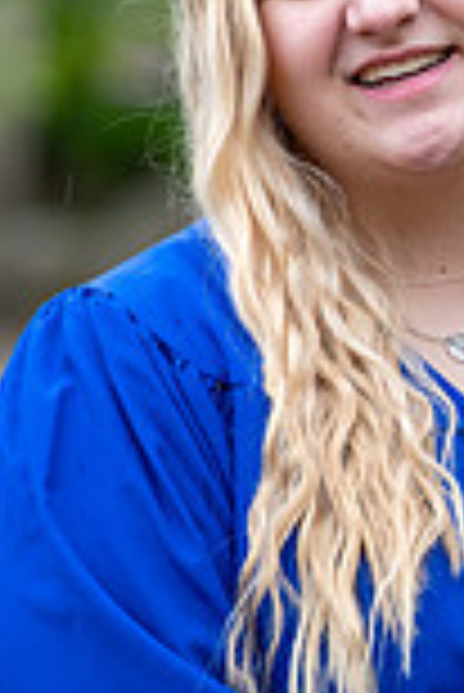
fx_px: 11380
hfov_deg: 2.3
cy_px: 252
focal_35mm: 590
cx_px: 437
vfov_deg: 3.5
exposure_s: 1/250
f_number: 2.8
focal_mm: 134.4
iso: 250
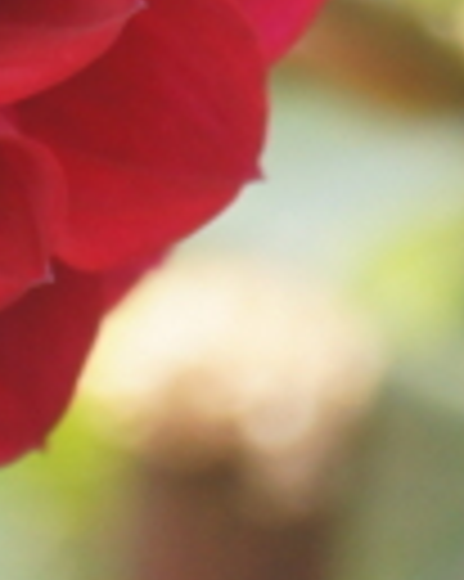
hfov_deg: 0.6
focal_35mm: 2626
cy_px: -328
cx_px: -541
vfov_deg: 0.7
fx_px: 45131
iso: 1000
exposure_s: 1/500
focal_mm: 300
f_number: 5.6
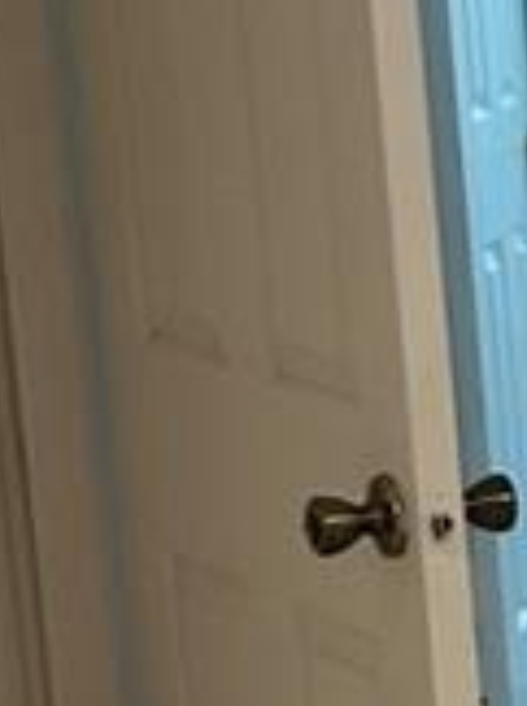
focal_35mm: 193
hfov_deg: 6.6
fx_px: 3928
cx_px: 1860
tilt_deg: -10.5
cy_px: 449
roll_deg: +1.0
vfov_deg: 10.3
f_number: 1.5
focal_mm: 5.7
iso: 100
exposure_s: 1/60
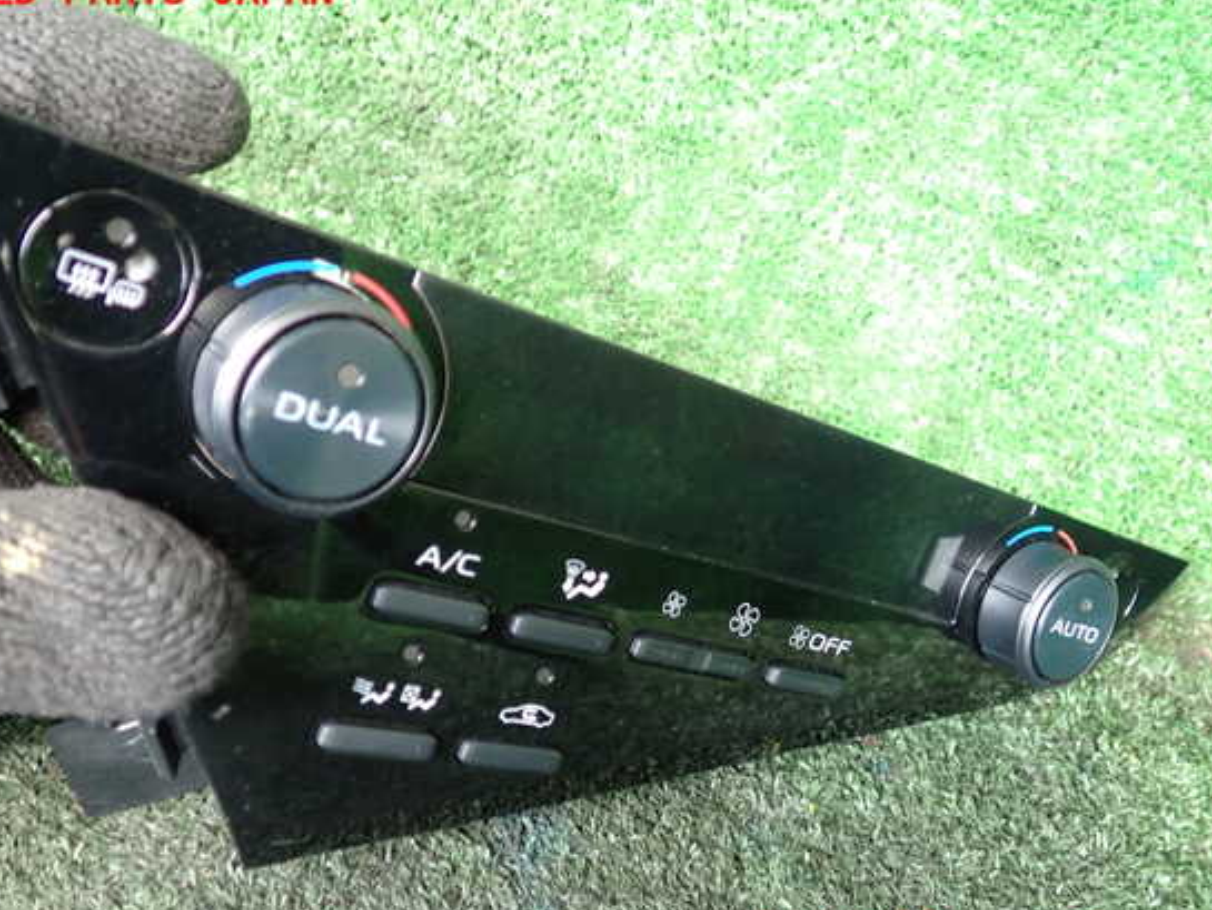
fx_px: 1156
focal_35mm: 33
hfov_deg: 55.3
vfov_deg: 43.0
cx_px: 596
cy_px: 463
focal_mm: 5.4
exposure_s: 1/30
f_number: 2.3
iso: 200
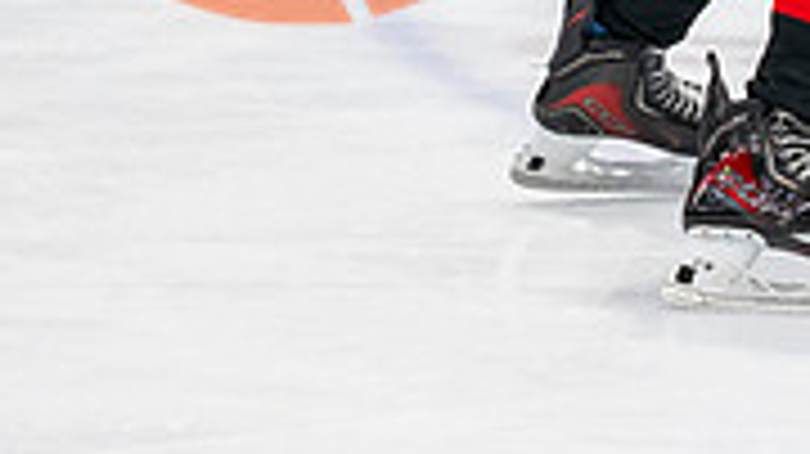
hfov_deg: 4.4
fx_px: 10518
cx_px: 1050
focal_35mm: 490
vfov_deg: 2.5
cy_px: -186
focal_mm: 125
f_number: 3.2
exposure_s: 1/800
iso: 1600
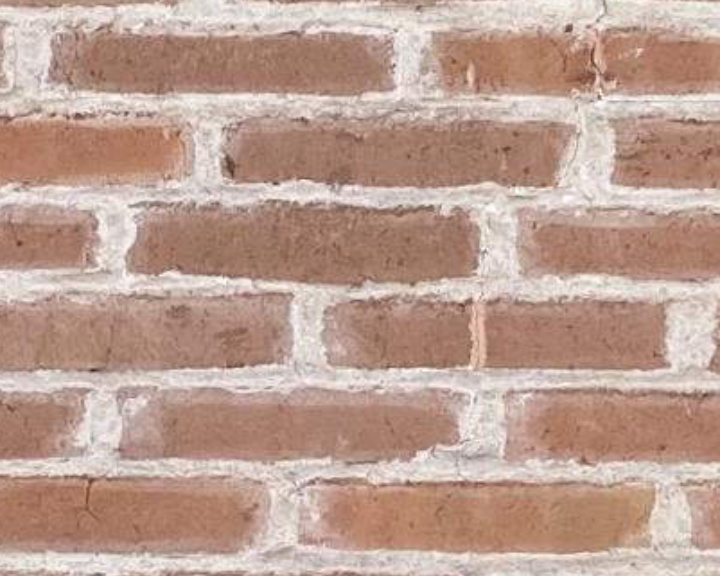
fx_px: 4050
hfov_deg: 10.1
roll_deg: -1.2
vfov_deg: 8.1
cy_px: 571
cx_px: 13
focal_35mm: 190
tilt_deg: -5.1
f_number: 1.8
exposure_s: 1/358
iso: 32
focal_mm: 4.25
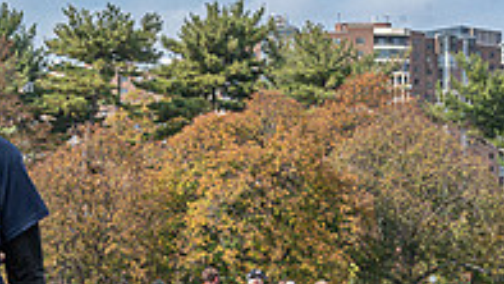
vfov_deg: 8.5
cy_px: 239
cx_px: -115
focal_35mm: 142
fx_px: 1898
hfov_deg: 14.6
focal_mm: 46
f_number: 11
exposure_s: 1/500
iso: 500
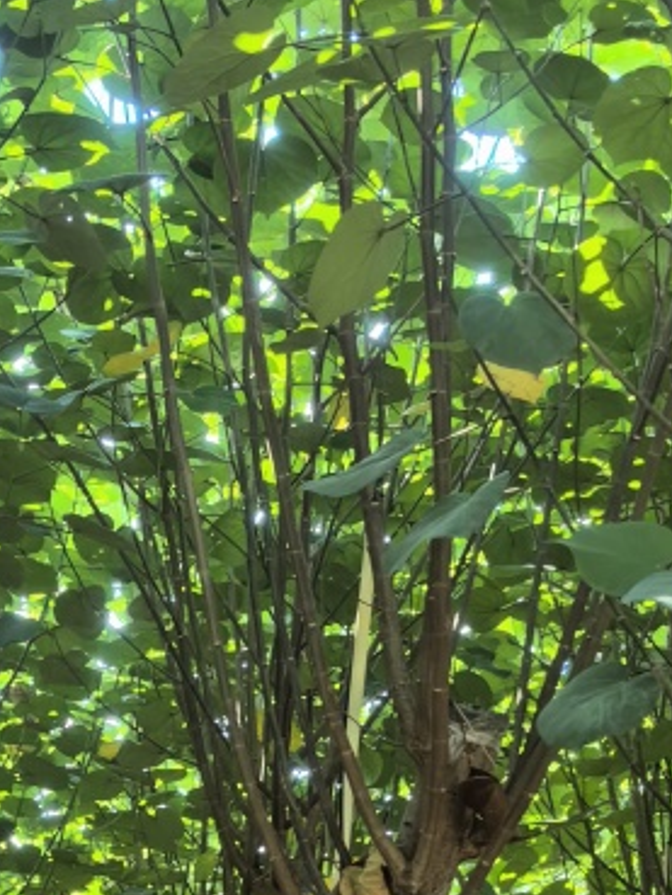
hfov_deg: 18.8
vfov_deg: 23.3
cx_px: 209
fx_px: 2018
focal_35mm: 78
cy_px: 1013
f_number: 2
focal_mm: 5.72
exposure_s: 1/156
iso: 50
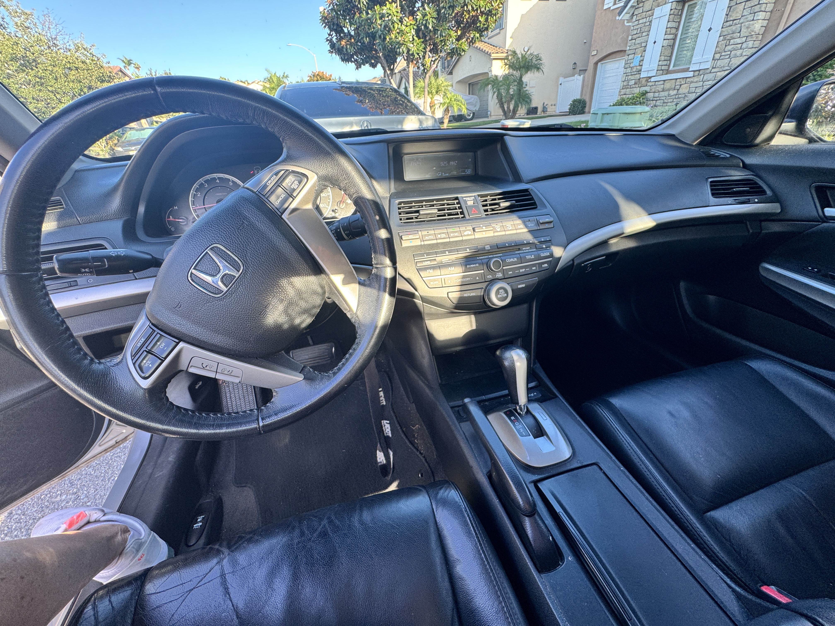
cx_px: 418
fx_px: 338
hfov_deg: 102.1
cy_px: 313
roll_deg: +4.3
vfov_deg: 85.7
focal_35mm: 14
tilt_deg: -30.0
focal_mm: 2.22
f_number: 2.2
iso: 80
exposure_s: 1/99
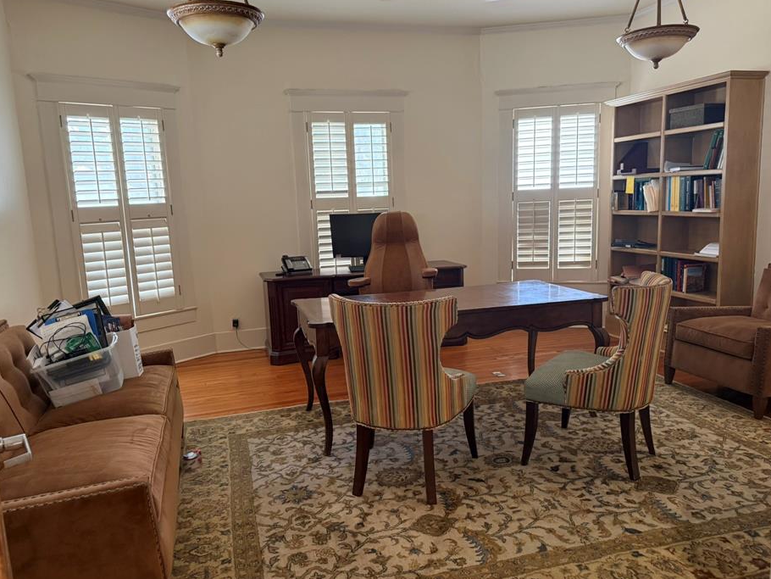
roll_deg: +2.5
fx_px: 602
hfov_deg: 65.3
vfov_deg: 51.4
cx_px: 391
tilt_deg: -9.1
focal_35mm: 27
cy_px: 292
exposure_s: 1/60
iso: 320
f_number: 1.78
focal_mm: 6.76
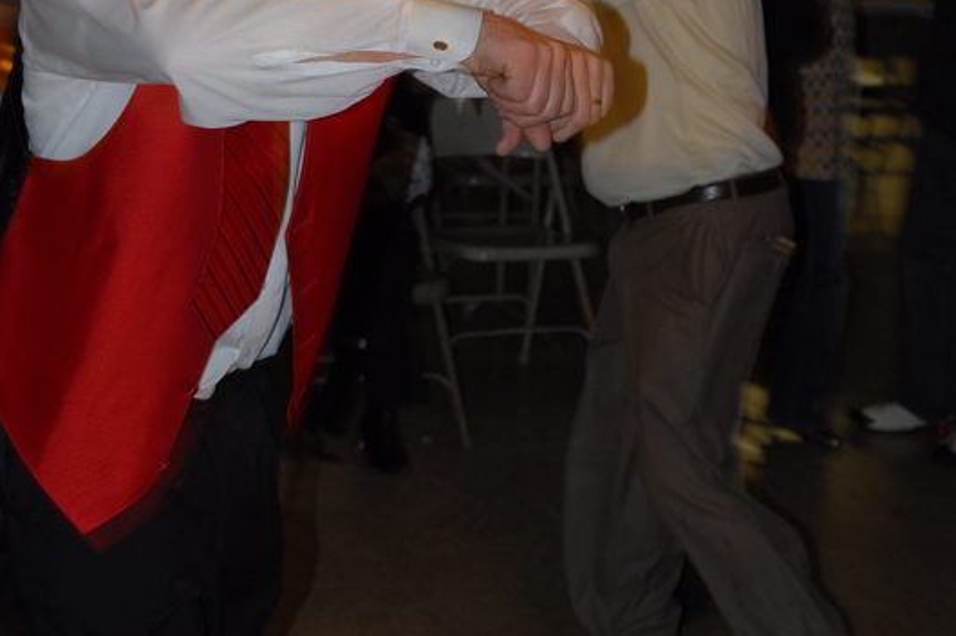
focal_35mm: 100
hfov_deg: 20.4
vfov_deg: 13.7
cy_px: 240
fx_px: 2654
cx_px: 480
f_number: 4
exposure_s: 1/15
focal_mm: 44
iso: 200
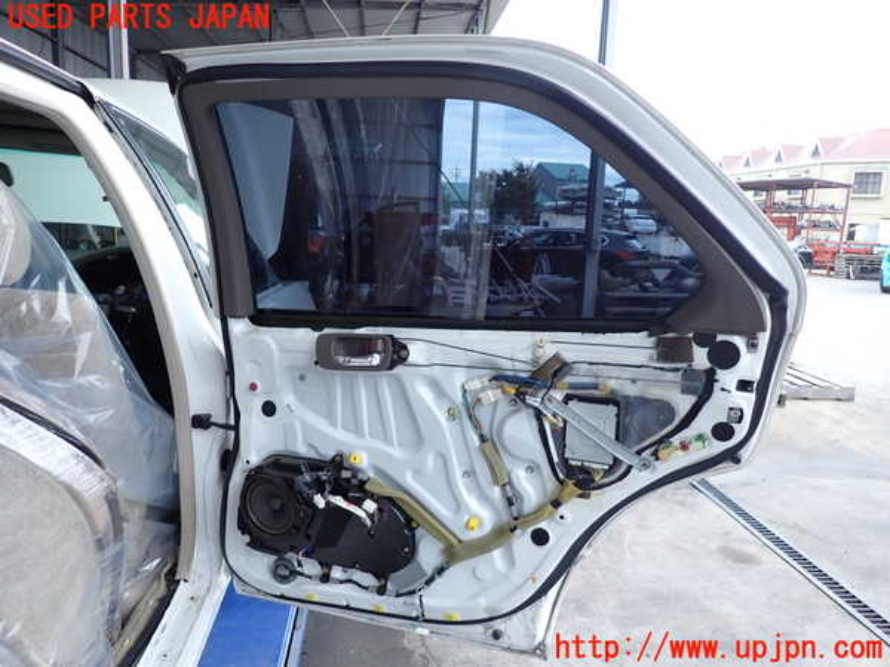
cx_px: 445
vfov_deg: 54.9
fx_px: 643
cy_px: 334
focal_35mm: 25
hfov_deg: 69.4
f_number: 2
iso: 100
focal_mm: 4.5
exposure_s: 1/320
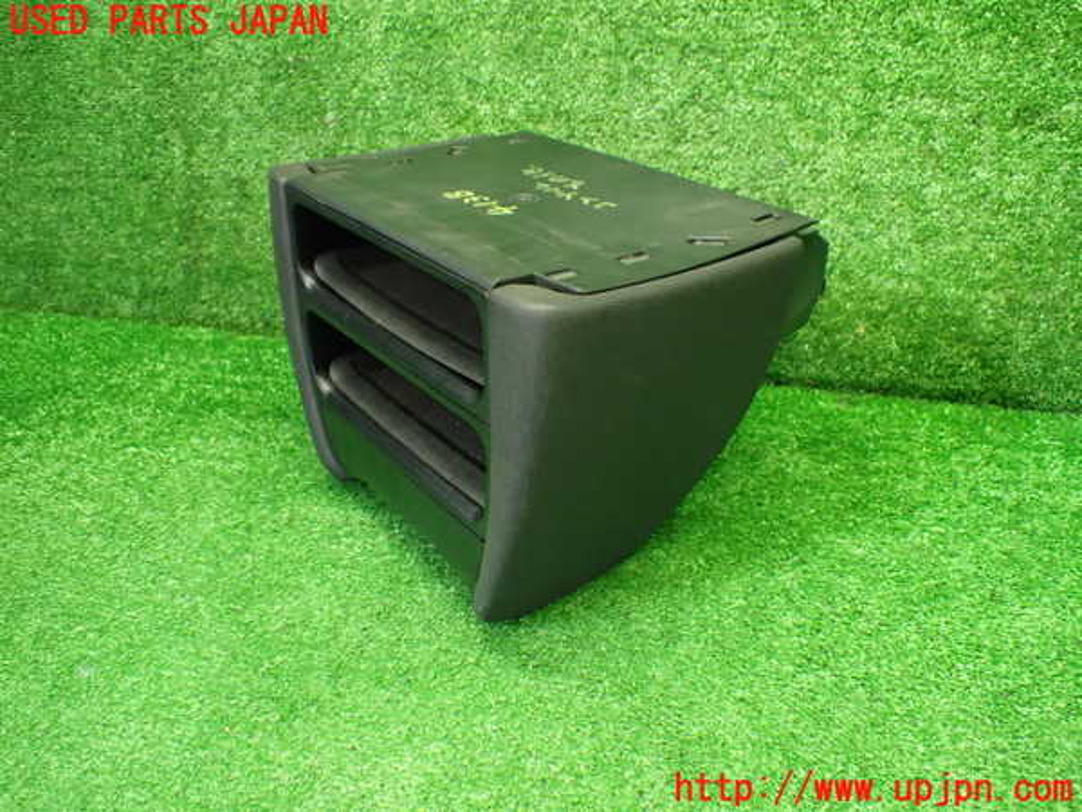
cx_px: 541
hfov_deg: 60.0
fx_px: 938
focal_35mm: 30
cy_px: 406
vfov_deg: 46.8
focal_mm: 5.4
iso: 800
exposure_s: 1/80
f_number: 2.3
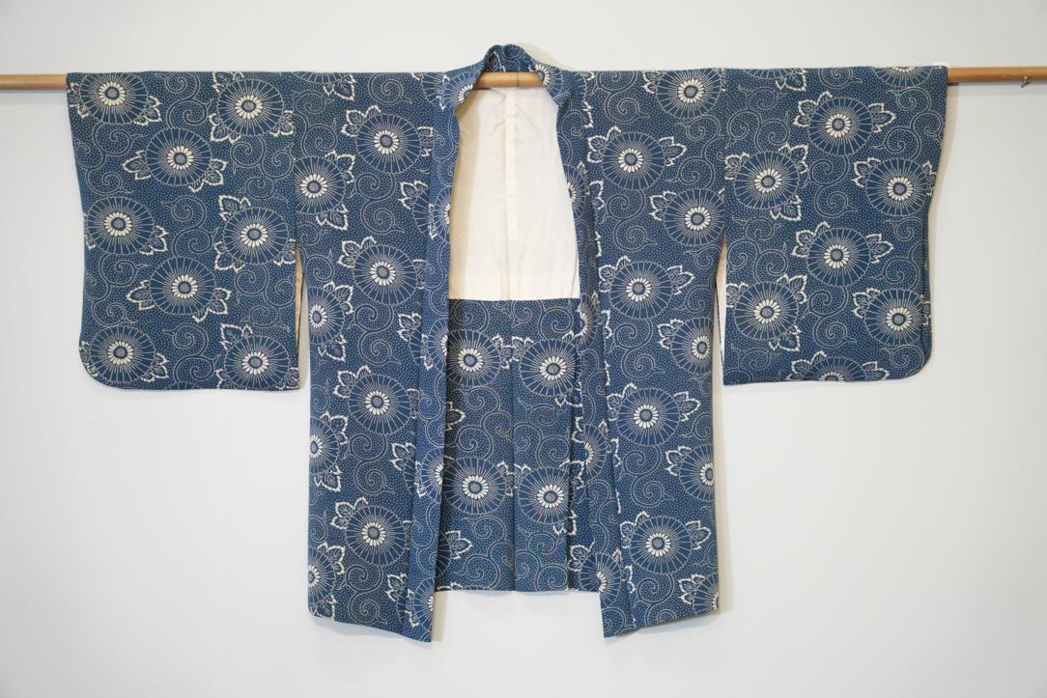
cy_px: 349
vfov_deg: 15.9
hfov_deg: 23.6
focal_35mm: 86
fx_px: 2501
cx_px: 524
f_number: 4
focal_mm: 86
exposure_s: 1/100
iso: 1250
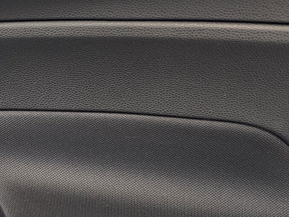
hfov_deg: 20.2
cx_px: -109
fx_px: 726
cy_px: 154
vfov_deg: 16.9
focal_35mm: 87
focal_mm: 6.3
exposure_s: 1/25
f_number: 1.7
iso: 800
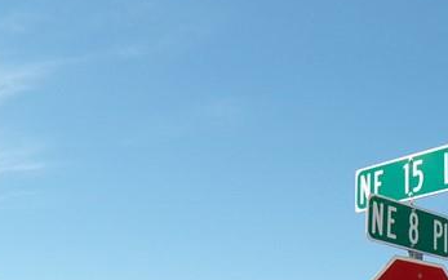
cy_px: 230
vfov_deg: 17.2
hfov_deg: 26.2
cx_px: 438
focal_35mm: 75
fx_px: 916
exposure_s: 1/680
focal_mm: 4.3
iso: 100
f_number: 4.4
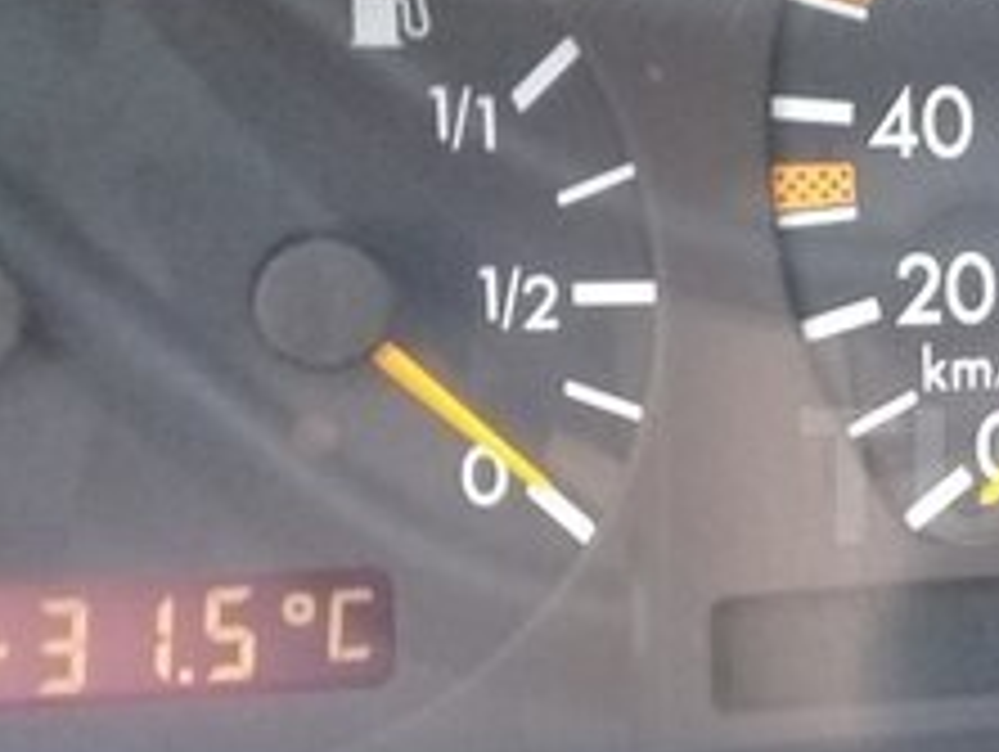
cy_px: 475
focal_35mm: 92
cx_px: 1260
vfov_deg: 16.1
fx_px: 2658
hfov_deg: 19.8
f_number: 2.2
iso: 250
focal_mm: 3.3
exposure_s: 1/17
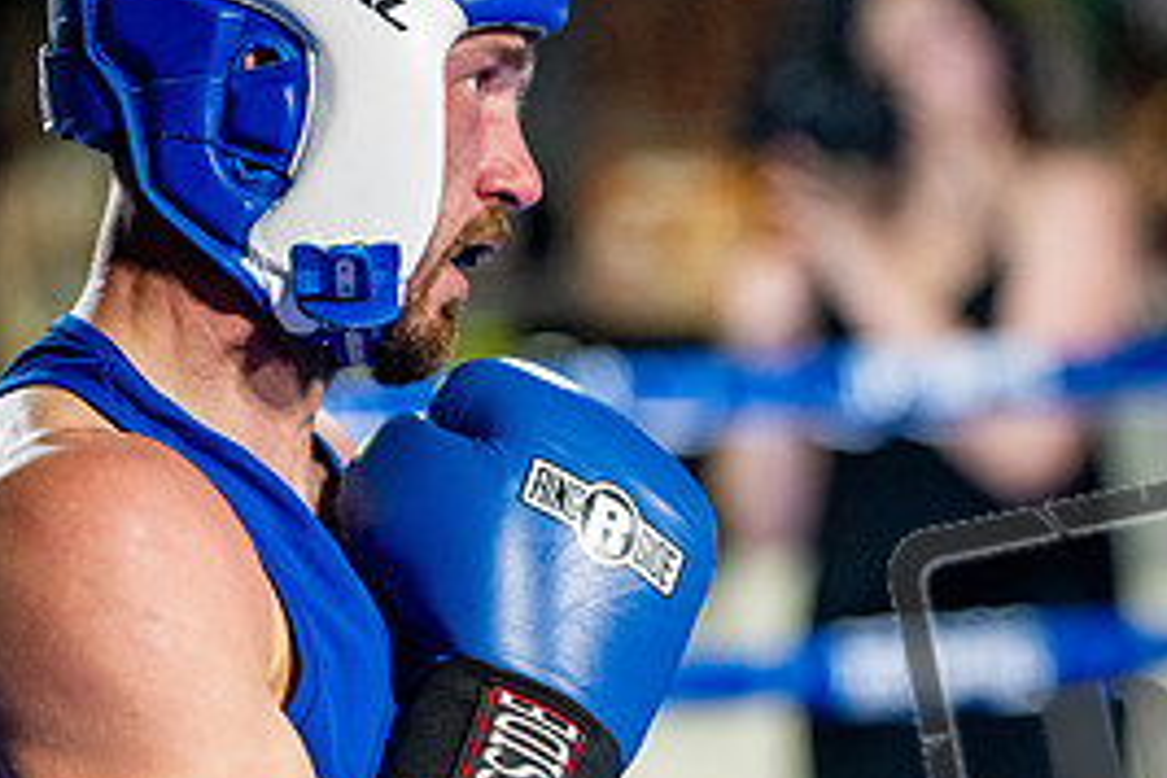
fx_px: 7034
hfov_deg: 9.5
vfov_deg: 6.3
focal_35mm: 217
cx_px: 900
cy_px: 605
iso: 5000
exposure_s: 1/1000
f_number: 2
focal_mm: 100
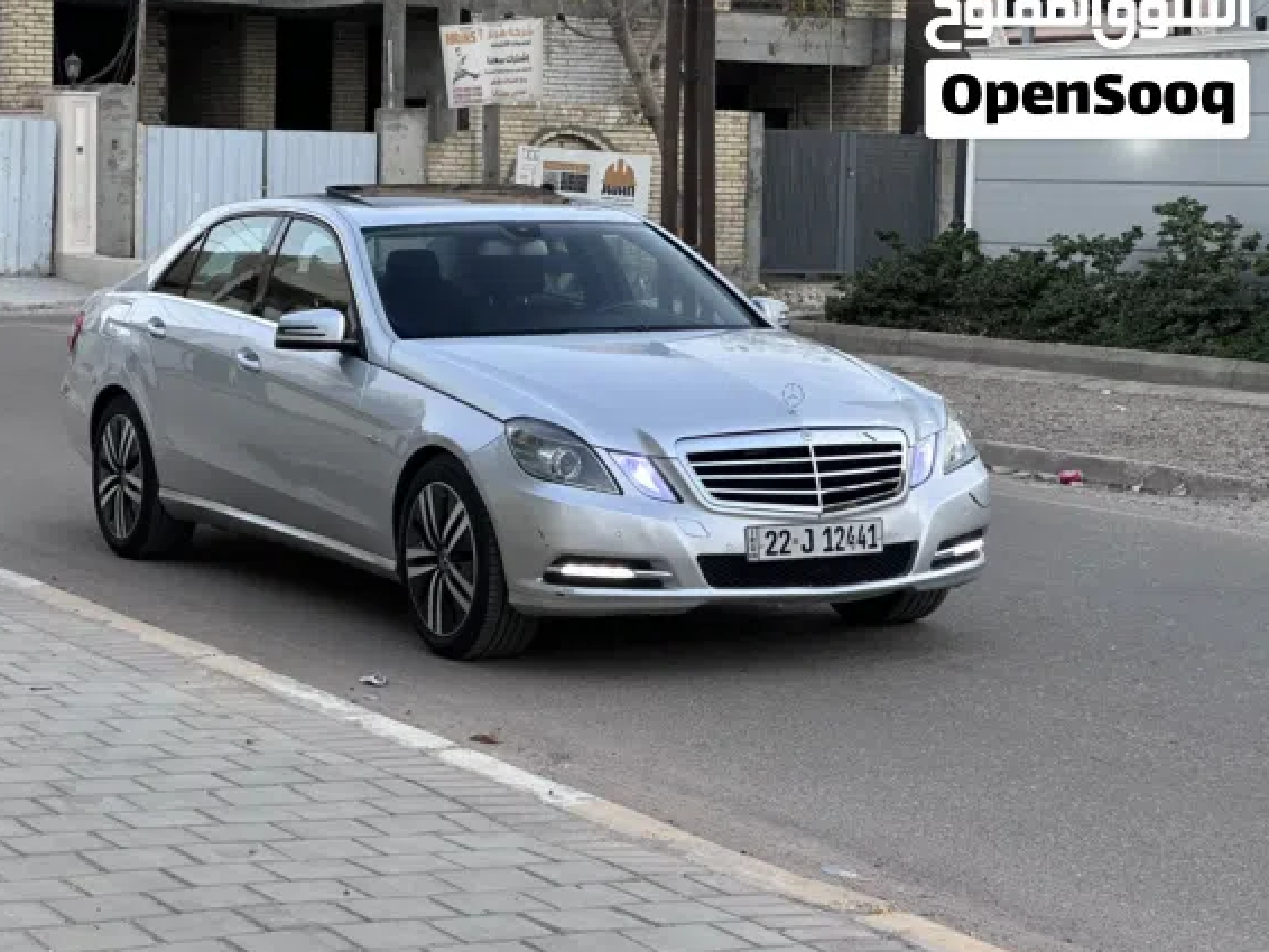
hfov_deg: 22.5
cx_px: 587
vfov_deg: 17.0
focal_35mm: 87
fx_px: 3191
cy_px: 461
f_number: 2.8
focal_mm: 9
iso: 200
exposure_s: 1/50
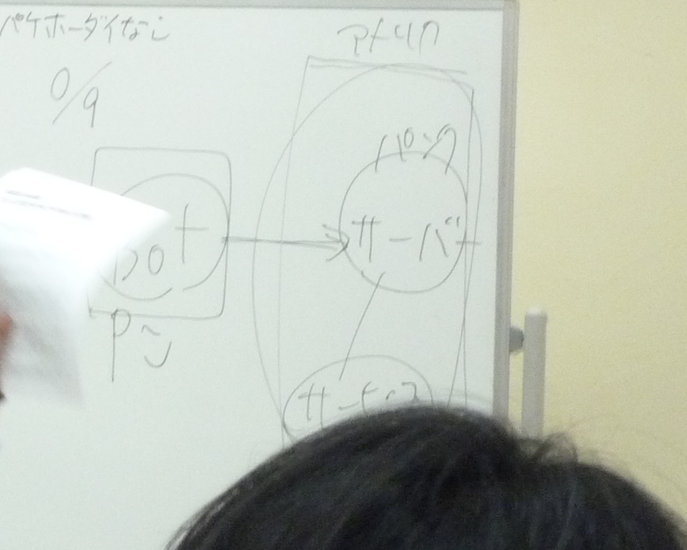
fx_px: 6548
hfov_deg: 5.9
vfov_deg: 4.8
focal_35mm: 322
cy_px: 388
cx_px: -442
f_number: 5.6
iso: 400
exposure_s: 1/15
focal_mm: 17.6
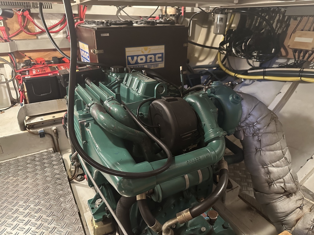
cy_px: 118
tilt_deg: -25.8
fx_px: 218
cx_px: 157
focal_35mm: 24
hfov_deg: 71.6
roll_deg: +0.7
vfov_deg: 56.8
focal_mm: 6.86
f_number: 1.78
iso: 1000
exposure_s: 1/37
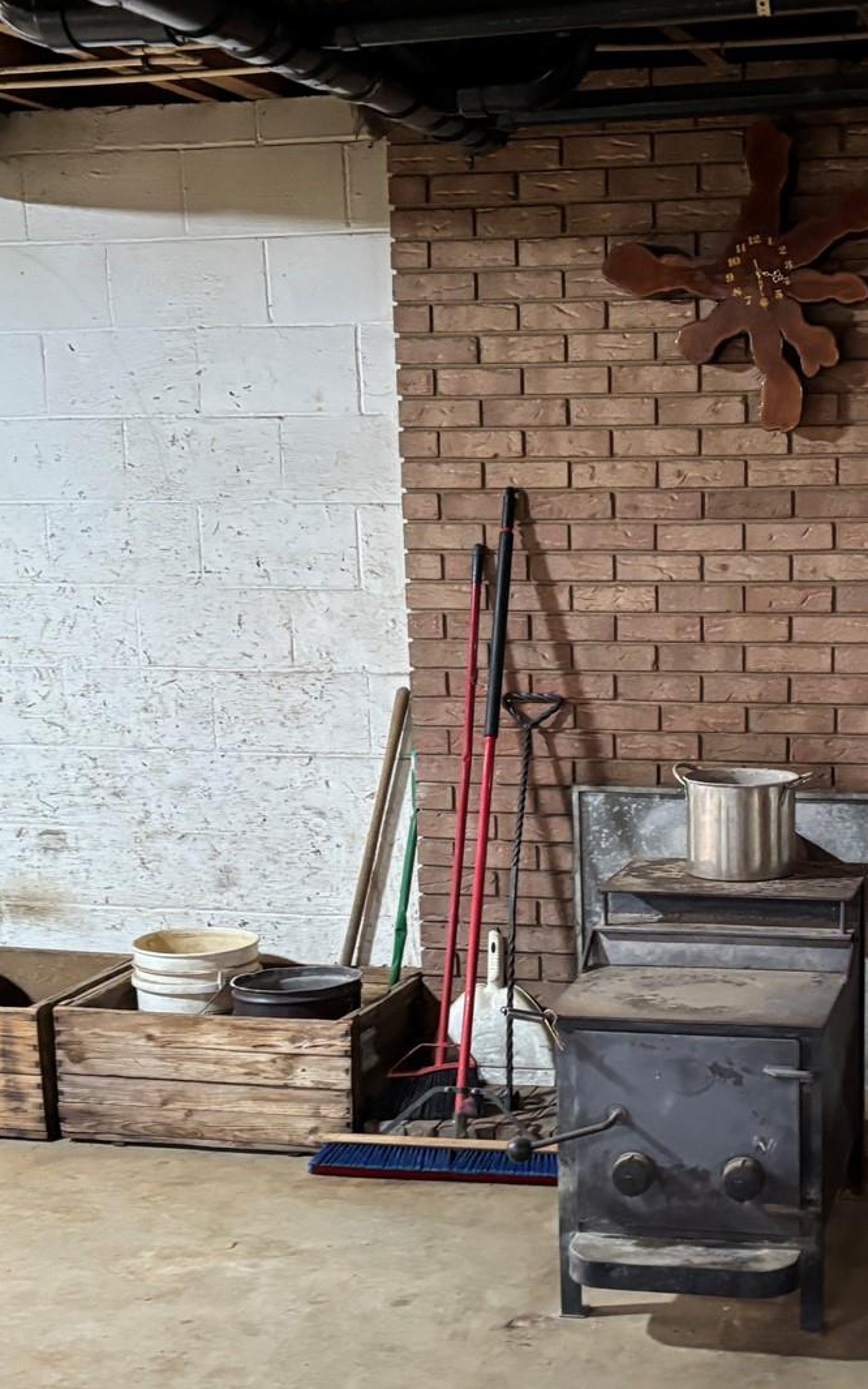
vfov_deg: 37.9
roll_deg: +1.5
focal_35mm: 53
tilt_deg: -10.0
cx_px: 663
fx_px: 2005
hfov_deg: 24.1
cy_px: 891
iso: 400
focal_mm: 5.96
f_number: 1.6
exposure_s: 1/60
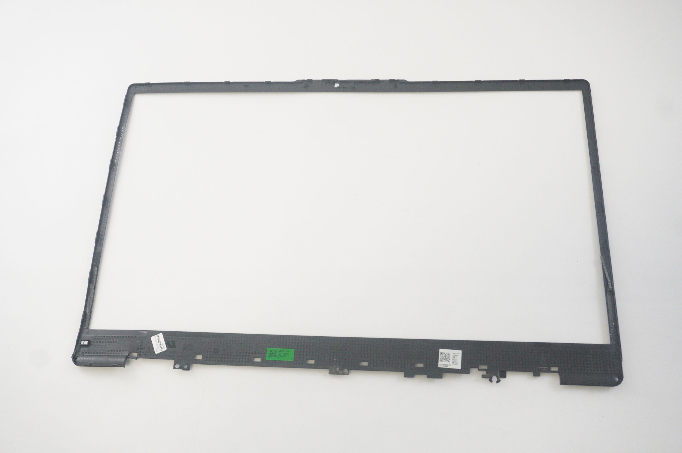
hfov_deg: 51.3
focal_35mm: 38
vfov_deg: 35.4
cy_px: 226
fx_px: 710
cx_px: 341
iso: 2000
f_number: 5.6
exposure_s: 1/125
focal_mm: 25
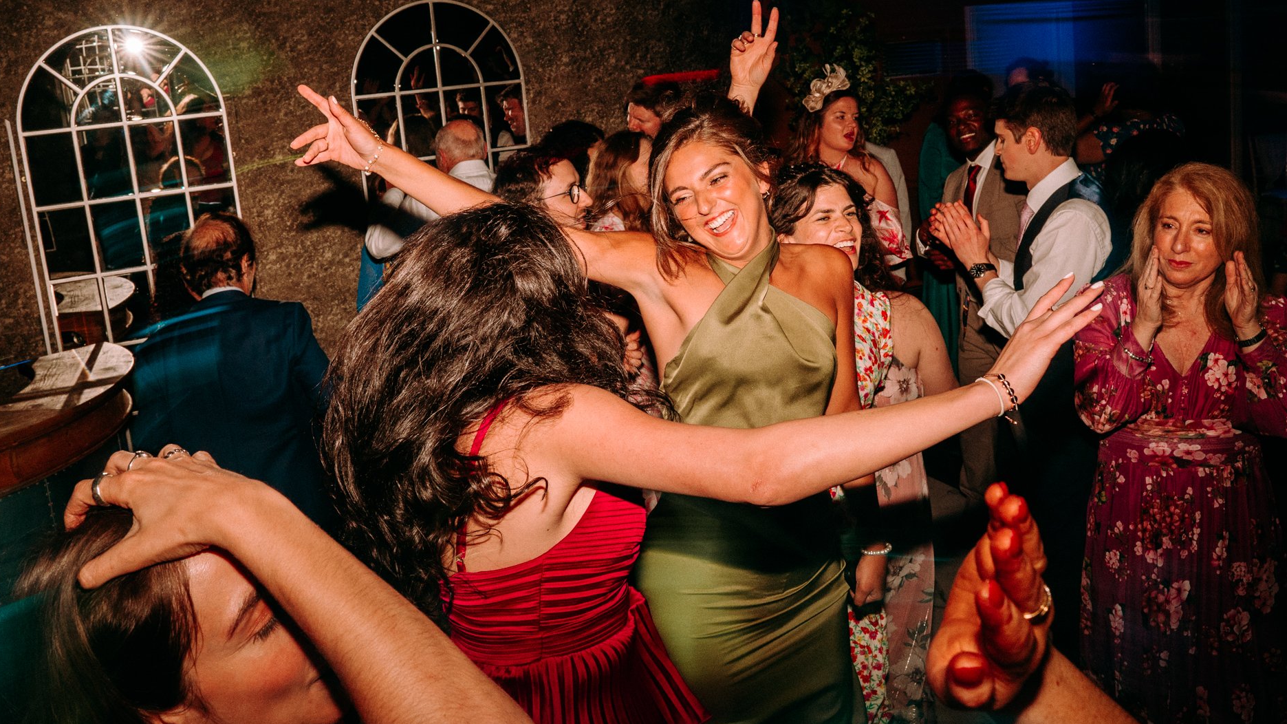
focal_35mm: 35
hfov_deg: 56.6
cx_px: 642
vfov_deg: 33.5
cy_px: 265
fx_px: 1194
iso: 640
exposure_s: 1/30
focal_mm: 25
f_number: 9
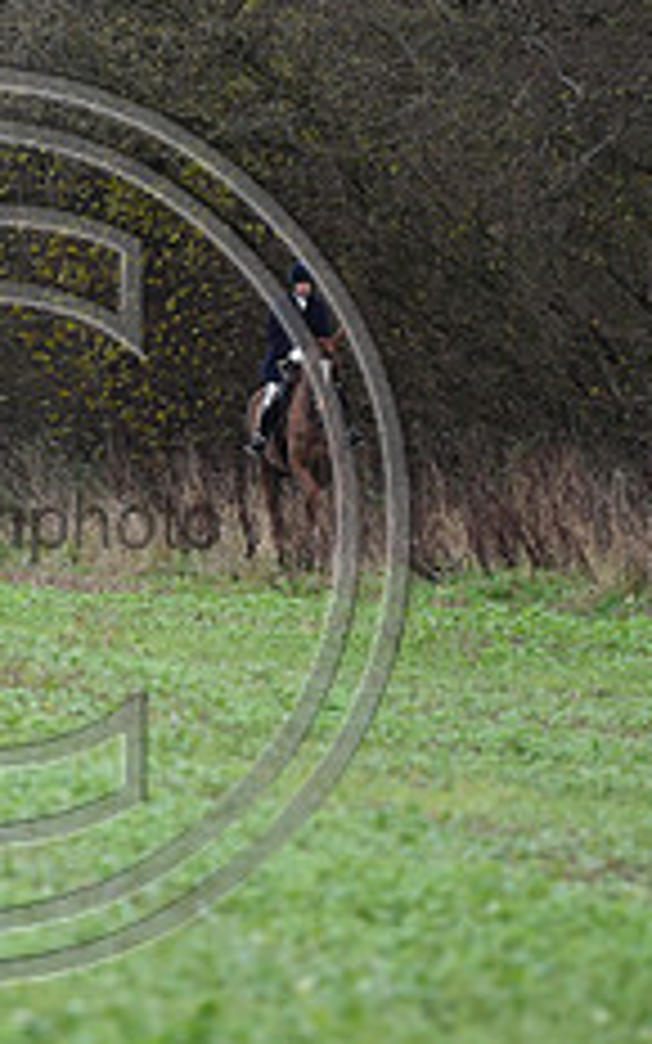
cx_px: -103
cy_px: 464
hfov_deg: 2.6
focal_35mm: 510
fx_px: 14500
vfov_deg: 4.1
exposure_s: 1/1000
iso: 560
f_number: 3.5
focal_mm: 200
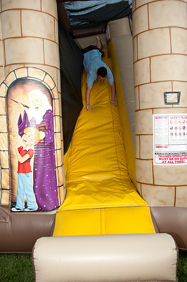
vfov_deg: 54.5
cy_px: 141
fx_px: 273
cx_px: 94
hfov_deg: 37.8
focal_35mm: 35
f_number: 4
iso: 800
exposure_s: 1/1000
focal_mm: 35
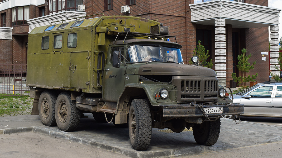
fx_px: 404
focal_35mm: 54
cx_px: 140
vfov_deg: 22.2
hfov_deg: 38.5
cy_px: 68
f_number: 8
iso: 250
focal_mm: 34
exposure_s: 1/250
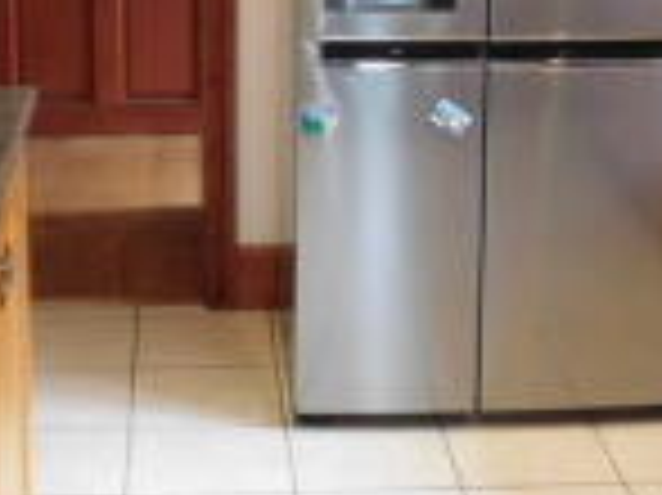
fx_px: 1739
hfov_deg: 21.6
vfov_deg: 16.0
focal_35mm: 91
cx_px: 358
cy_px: 29
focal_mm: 4
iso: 320
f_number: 3
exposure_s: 1/30
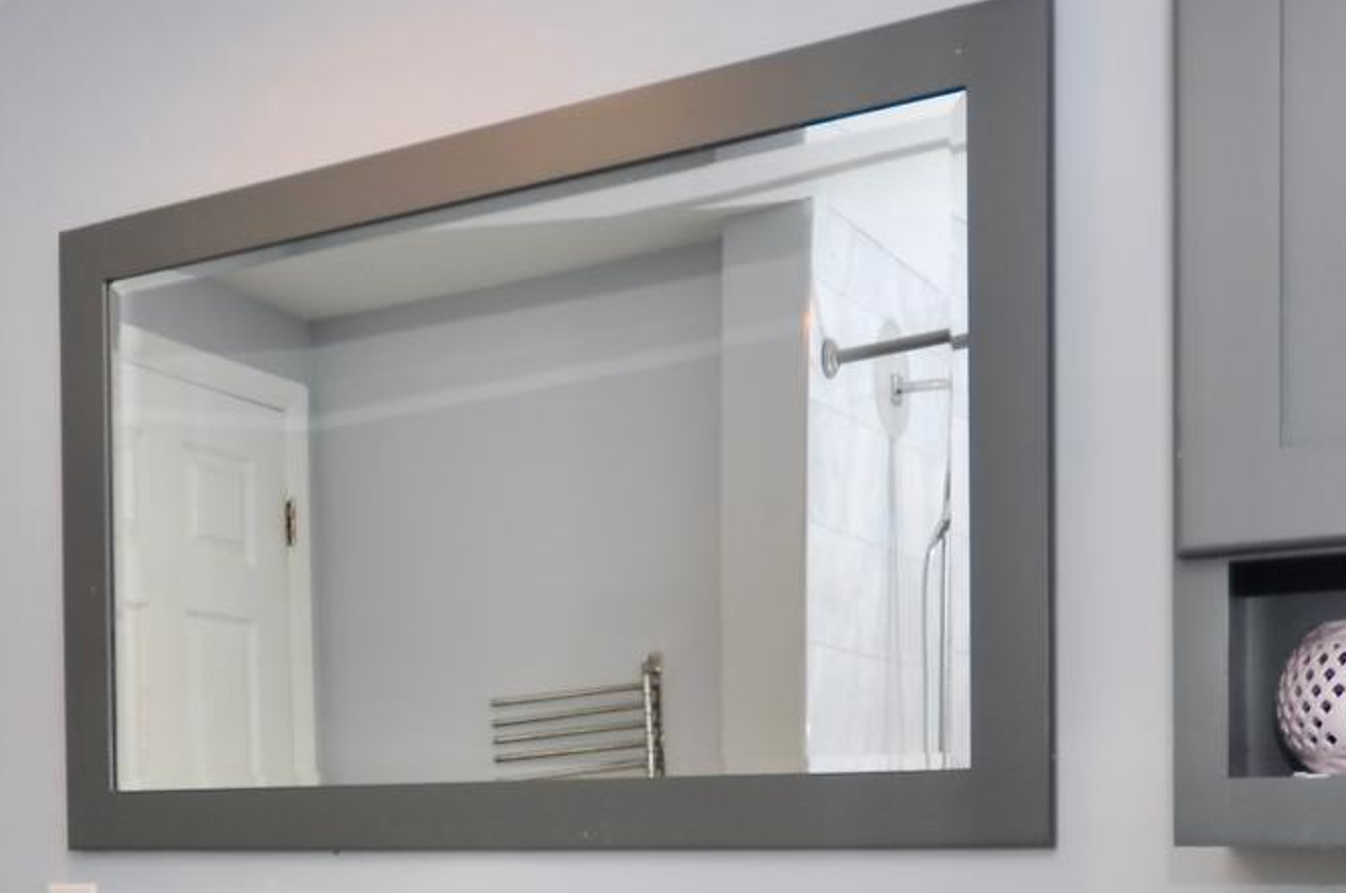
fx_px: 1717
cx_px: 375
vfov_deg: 27.1
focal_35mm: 46
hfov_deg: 41.8
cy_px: 941
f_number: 4
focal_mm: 10
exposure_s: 1/60
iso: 100
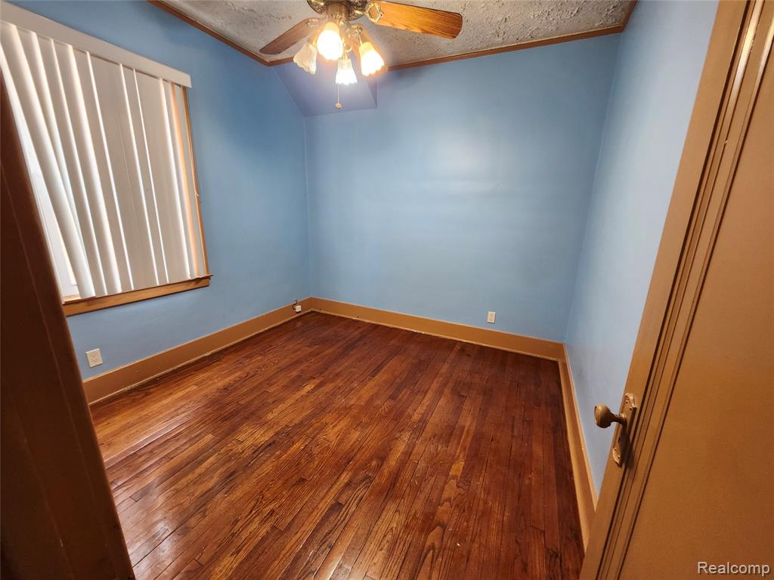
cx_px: 387
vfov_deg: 89.9
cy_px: 290
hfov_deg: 106.2
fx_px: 291
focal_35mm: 13
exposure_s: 1/30
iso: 320
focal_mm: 1.74
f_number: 2.2
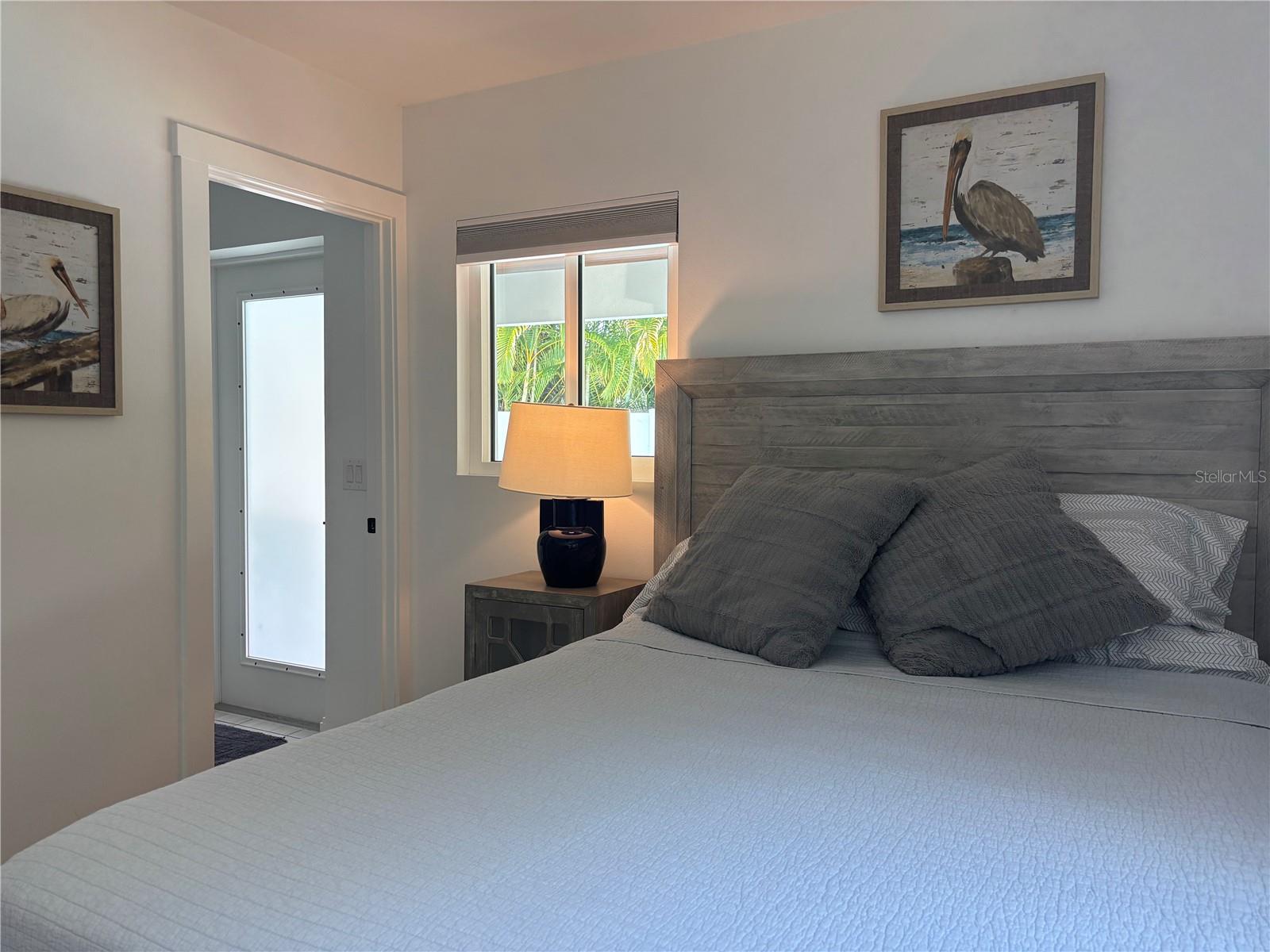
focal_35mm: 26
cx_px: 635
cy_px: 476
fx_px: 954
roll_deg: +0.1
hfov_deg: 67.3
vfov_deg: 53.1
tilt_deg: -2.6
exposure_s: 1/120
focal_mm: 5.96
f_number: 1.6
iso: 125
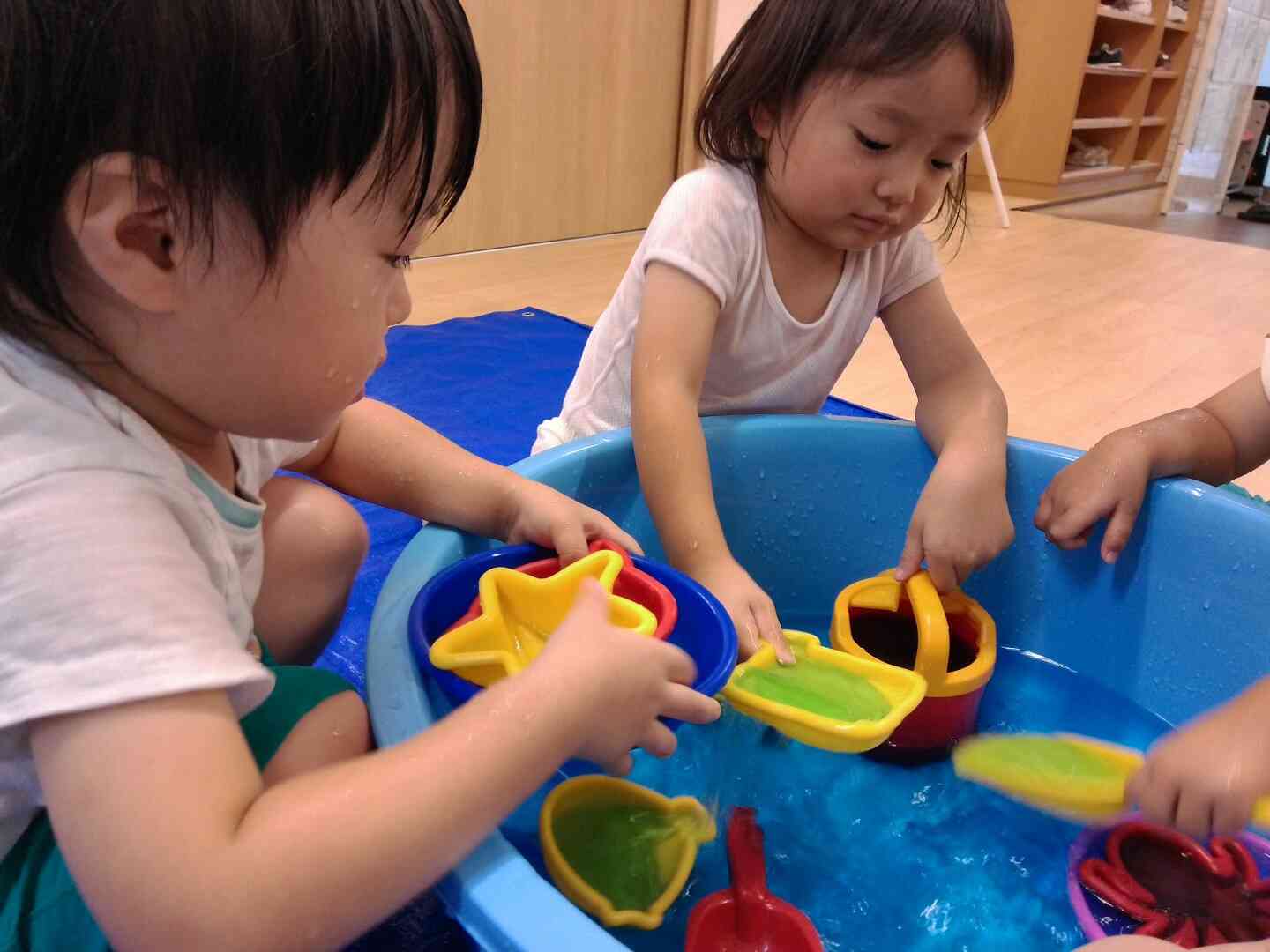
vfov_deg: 53.1
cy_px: 476
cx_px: 635
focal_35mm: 26
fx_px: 954
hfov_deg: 67.3
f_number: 2
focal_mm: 3
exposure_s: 1/33
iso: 370
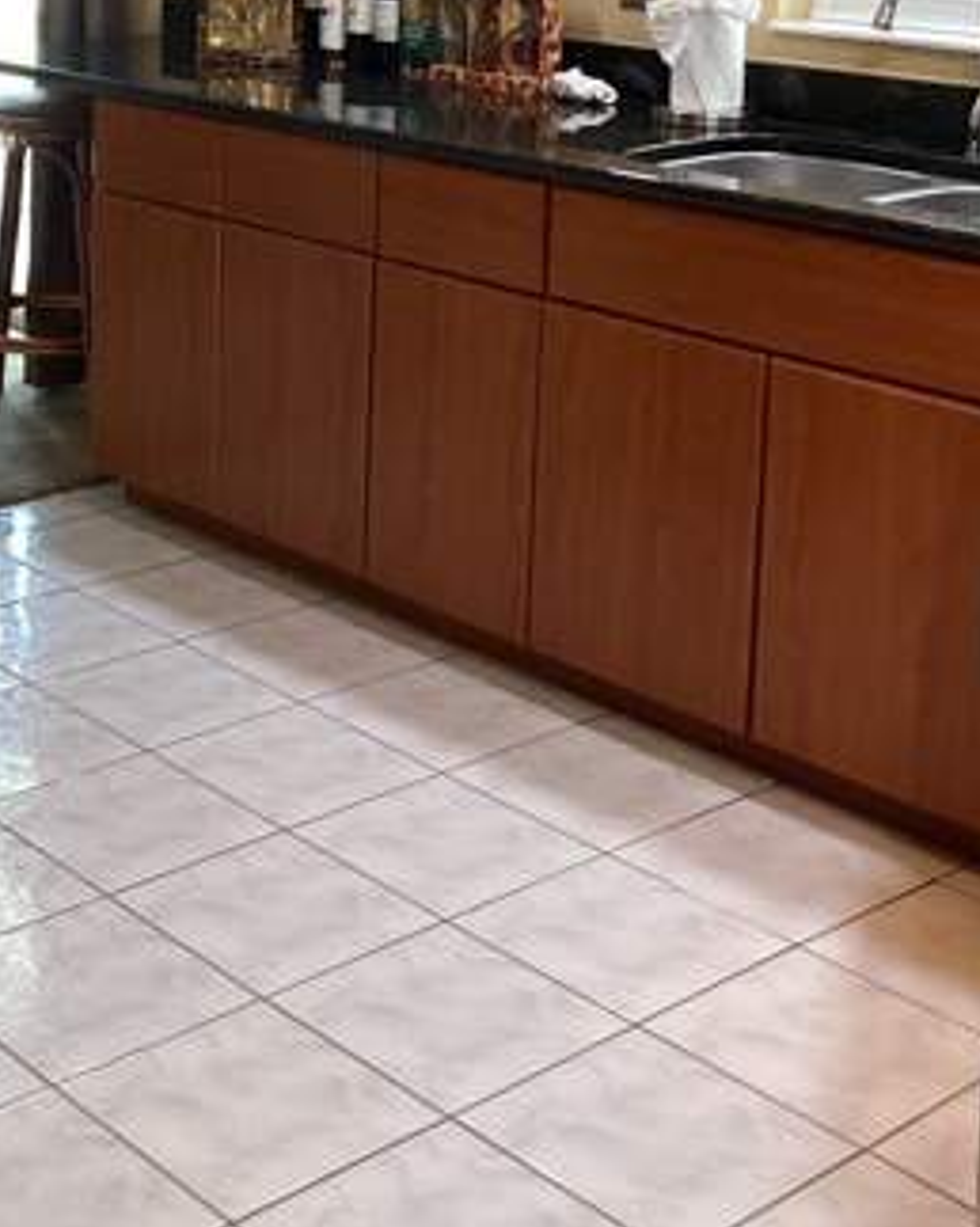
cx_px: 141
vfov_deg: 30.2
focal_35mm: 60
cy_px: 141
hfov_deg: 24.8
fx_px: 2177
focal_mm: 3.3
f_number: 2.4
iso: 200
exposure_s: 1/60
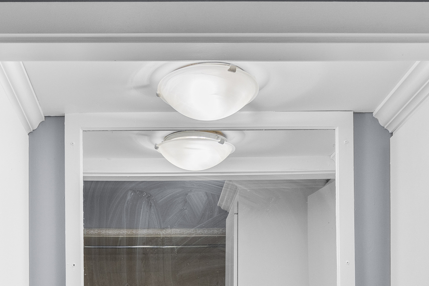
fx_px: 667
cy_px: 358
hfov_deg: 35.3
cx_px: 143
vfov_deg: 22.1
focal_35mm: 56
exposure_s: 1
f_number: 9
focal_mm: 16
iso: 250
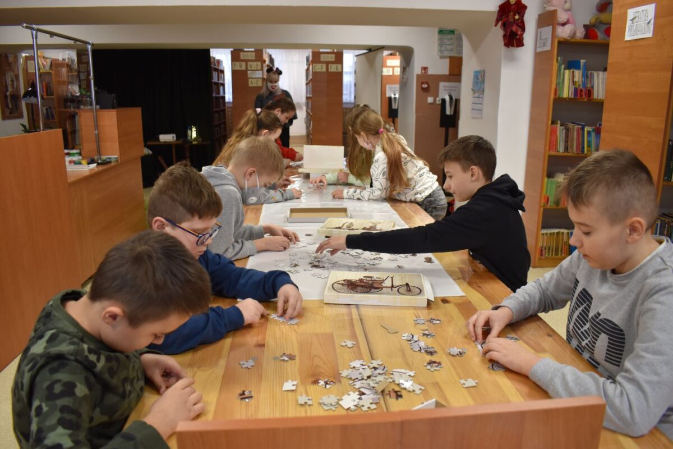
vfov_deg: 47.9
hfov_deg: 67.4
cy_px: 224
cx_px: 336
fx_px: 505
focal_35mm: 27
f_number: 4
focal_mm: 18
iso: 500
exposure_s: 1/60
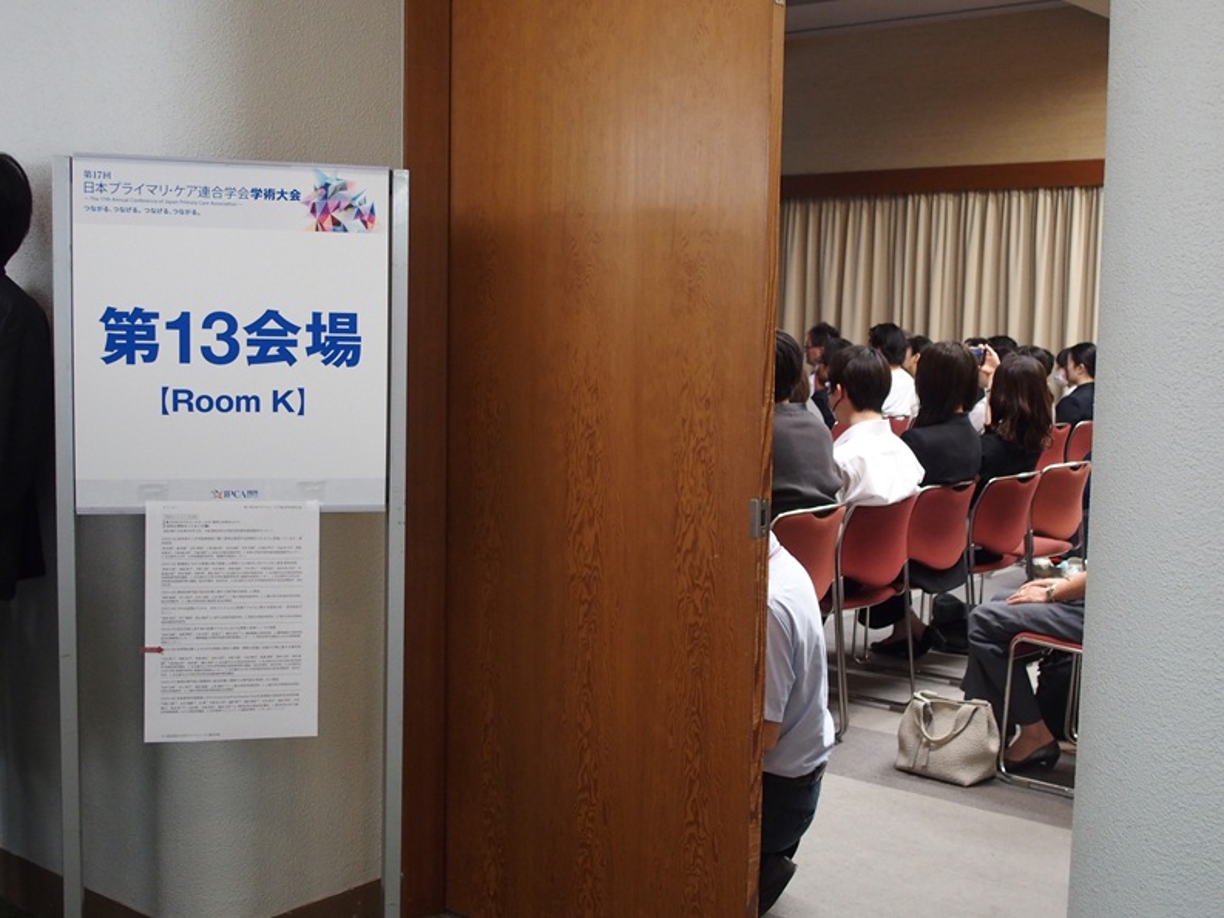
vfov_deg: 34.4
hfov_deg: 44.8
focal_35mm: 42
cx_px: 612
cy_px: 459
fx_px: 1485
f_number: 2.8
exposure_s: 1/40
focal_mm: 9
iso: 500
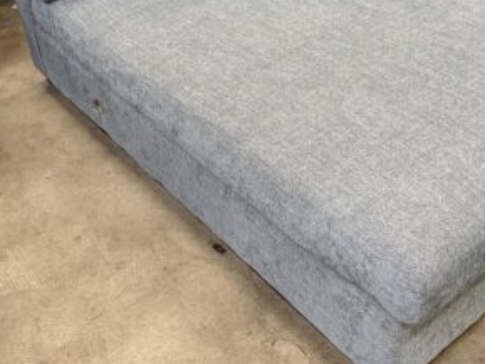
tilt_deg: -33.6
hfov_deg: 41.4
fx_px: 631
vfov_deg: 31.8
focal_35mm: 45
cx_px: 331
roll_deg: +0.8
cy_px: 107
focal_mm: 5.96
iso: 200
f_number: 1.6
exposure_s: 1/60
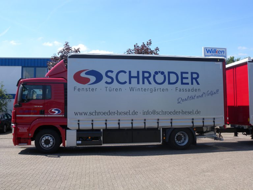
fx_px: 248
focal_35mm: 34
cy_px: 95
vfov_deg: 41.8
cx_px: 126
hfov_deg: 54.0
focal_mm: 7.3
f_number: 5
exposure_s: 1/320
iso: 64
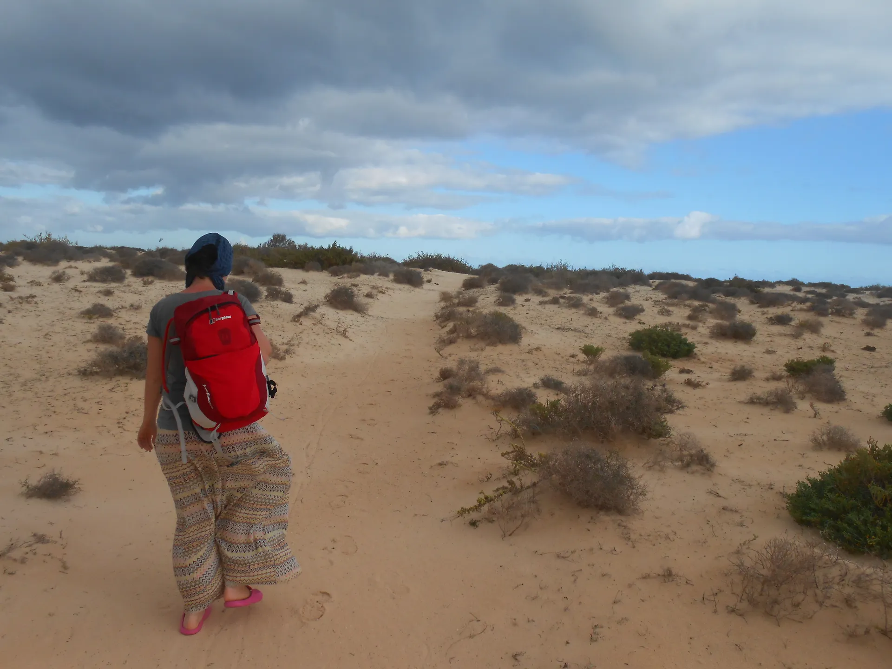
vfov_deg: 53.1
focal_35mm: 26
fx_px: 670
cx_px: 446
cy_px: 334
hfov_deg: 67.3
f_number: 3.5
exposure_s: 1/1000
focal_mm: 4.6
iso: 80
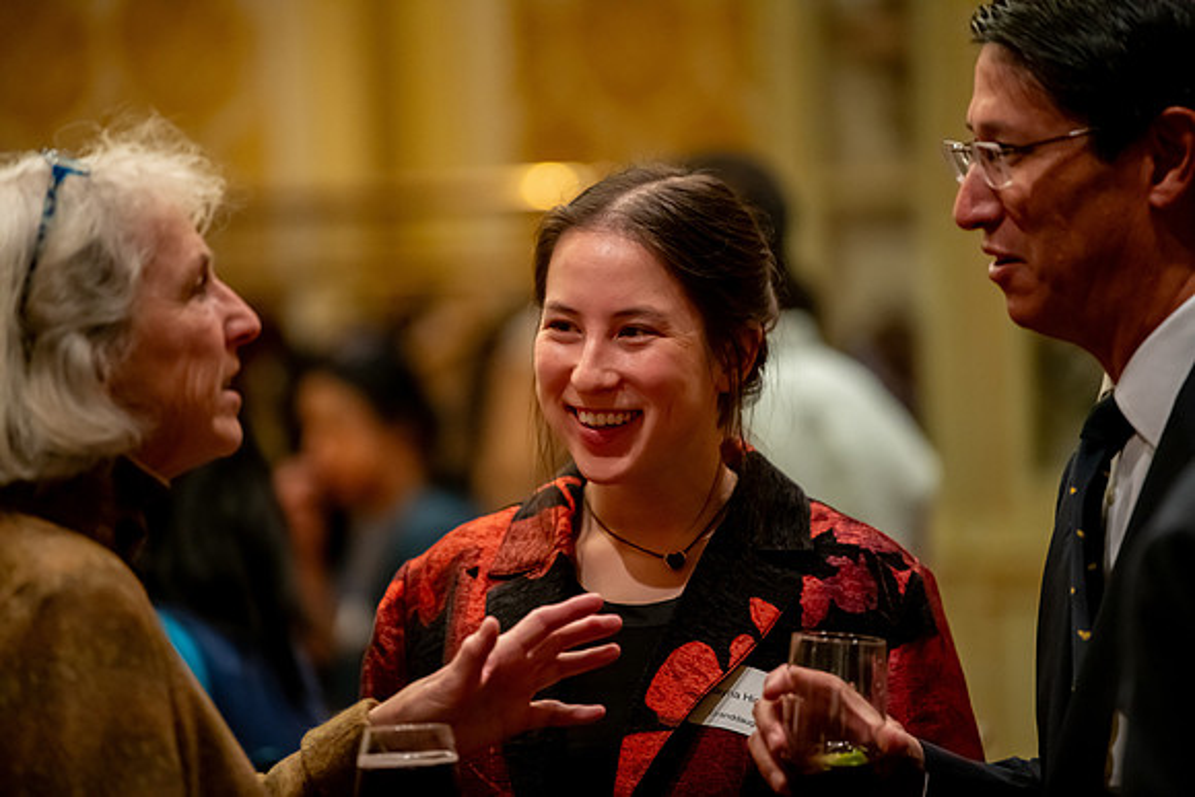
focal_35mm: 200
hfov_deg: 10.3
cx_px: 598
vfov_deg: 6.9
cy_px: 398
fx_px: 6640
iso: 5000
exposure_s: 1/200
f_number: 2.8
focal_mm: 200
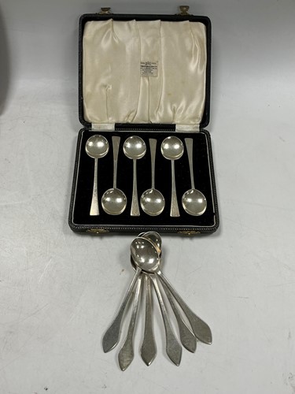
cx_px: 148
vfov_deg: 63.4
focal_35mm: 28
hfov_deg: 49.7
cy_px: 197
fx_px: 318
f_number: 1.8
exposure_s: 1/122
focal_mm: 3
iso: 40
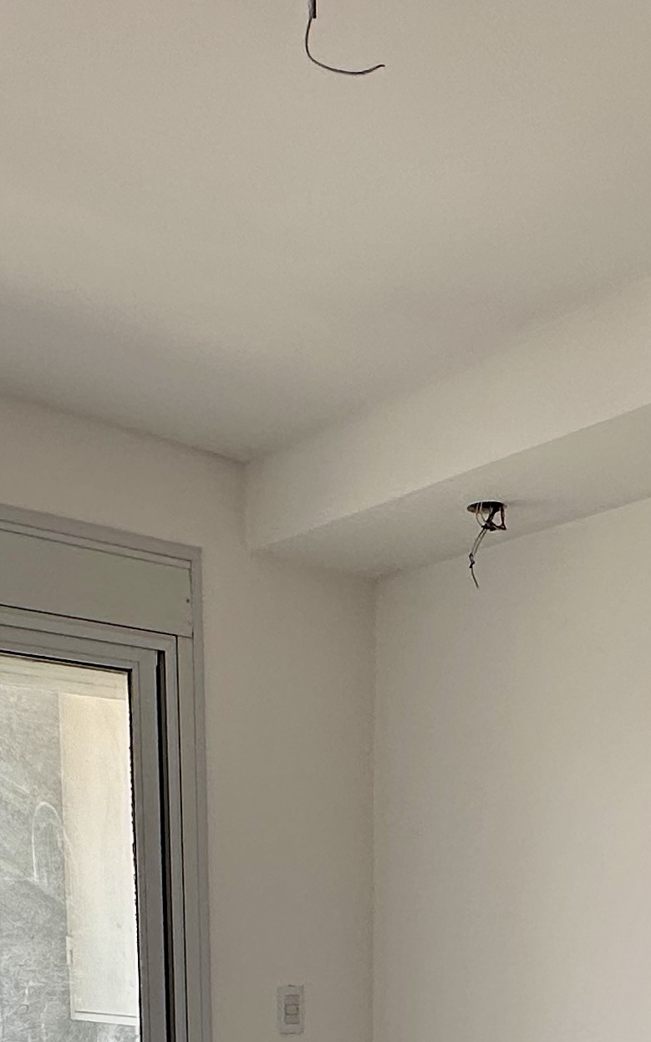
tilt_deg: -10.7
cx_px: 353
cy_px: 1213
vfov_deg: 34.5
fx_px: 1363
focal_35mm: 48
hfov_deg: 26.9
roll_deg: +0.2
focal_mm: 2.22
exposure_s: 1/136
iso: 40
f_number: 2.2
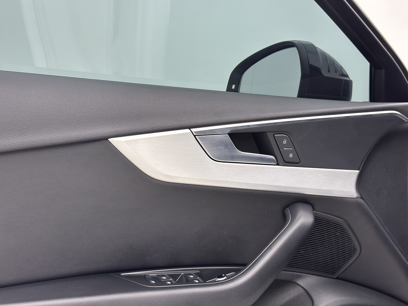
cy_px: 153
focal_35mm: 48
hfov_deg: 39.7
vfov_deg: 30.3
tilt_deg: -6.1
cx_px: 204
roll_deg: -0.1
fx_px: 566
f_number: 1.78
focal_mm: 6.86
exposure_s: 1/130
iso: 80
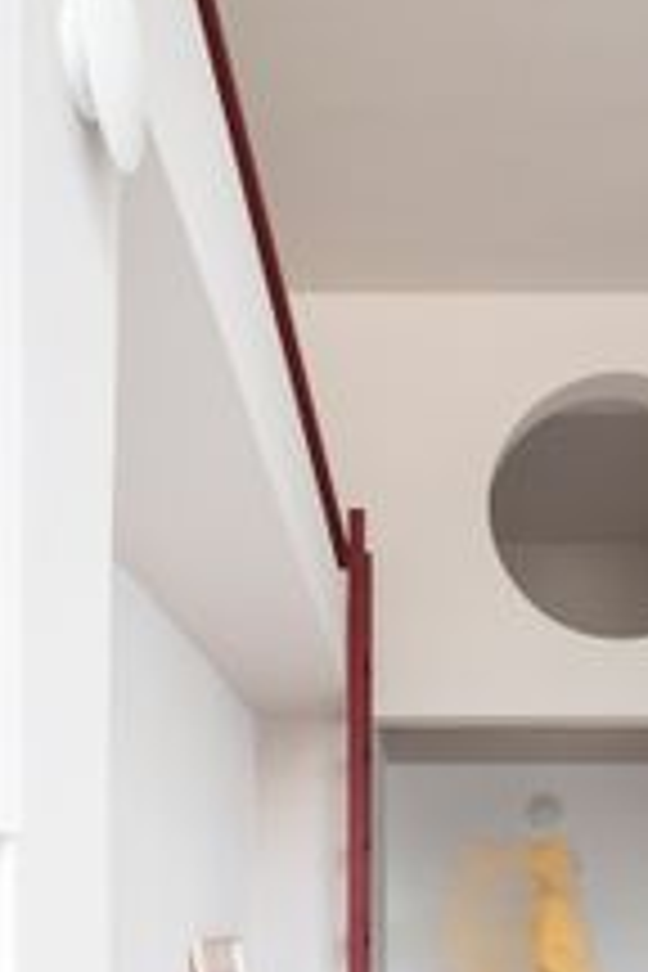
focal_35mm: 40
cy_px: 742
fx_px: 1080
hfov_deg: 31.1
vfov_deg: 46.5
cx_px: 637
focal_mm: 20
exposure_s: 2.5
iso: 100
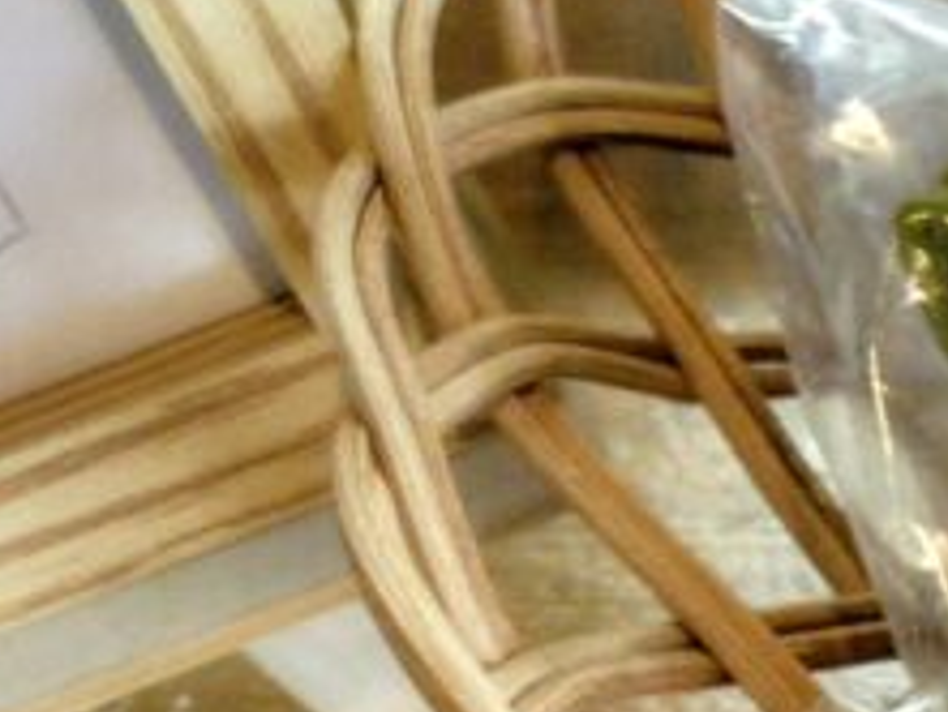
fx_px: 3644
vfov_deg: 10.9
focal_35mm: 133
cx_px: 2535
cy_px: 901
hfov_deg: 11.3
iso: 256
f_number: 1.9
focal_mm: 5.6
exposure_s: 1/50
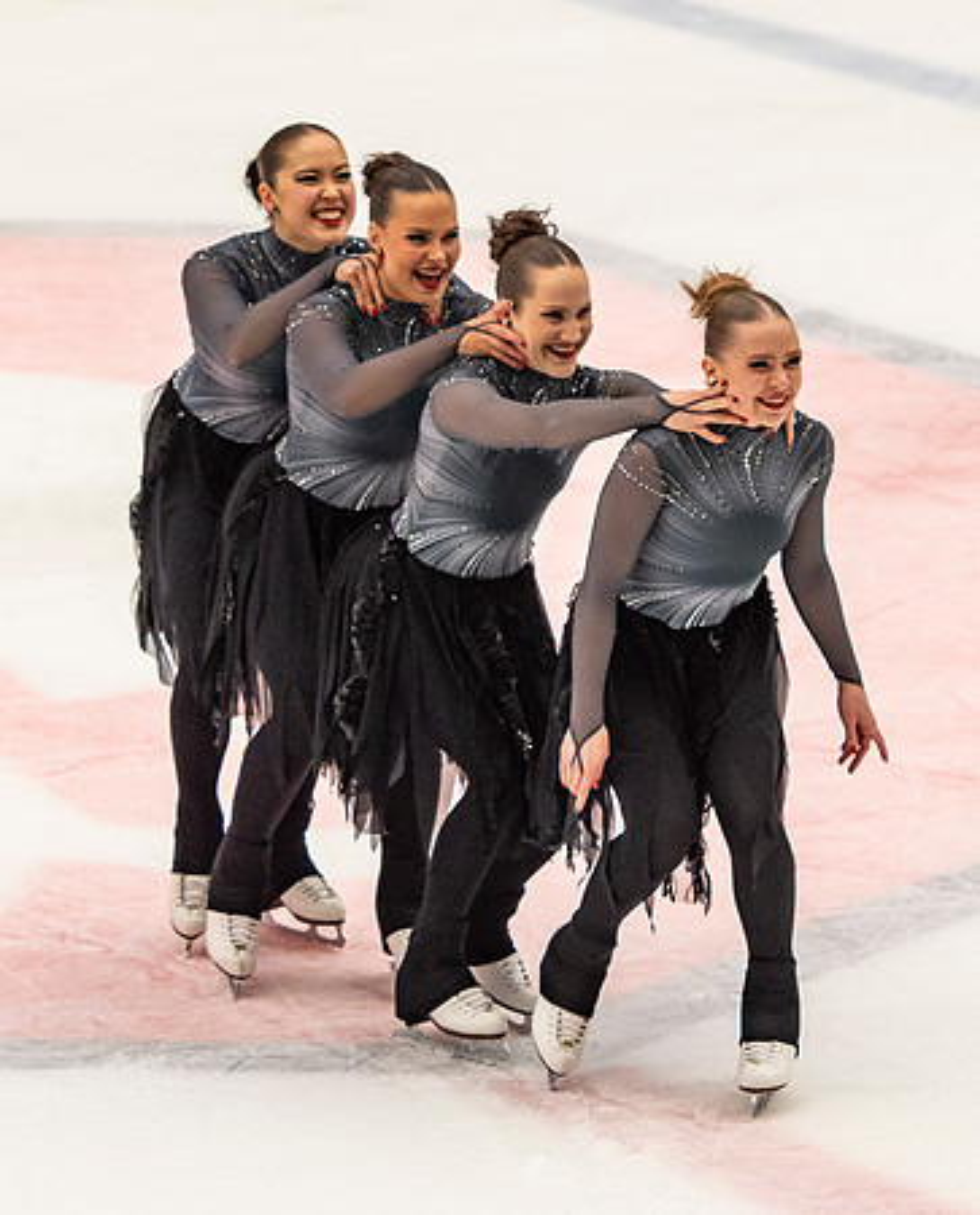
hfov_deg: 4.7
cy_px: 523
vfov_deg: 5.9
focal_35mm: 328
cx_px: 441
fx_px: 11836
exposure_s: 1/500
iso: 900
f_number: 4
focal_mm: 122
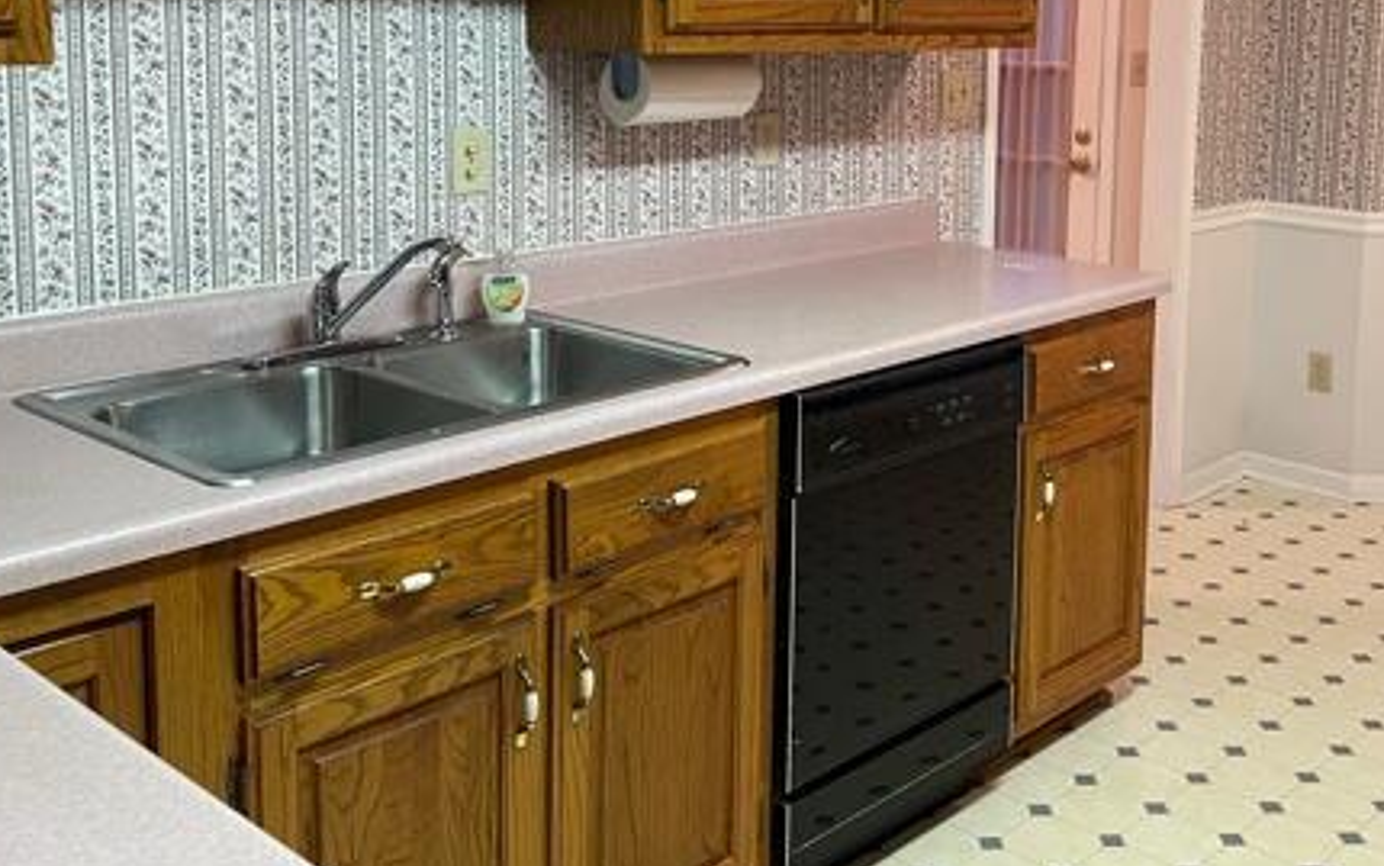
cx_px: 882
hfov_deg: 47.7
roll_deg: -1.7
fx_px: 1547
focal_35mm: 41
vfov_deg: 30.7
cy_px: 216
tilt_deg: -7.2
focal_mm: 4.2
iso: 250
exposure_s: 1/60
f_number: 1.6
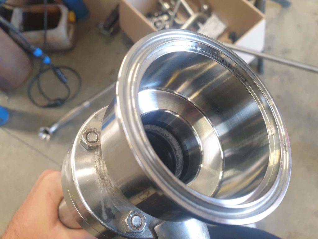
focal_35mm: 26
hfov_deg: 67.3
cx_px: 159
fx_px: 239
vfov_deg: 53.1
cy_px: 120
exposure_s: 1/50
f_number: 2.4
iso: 160
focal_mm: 4.3
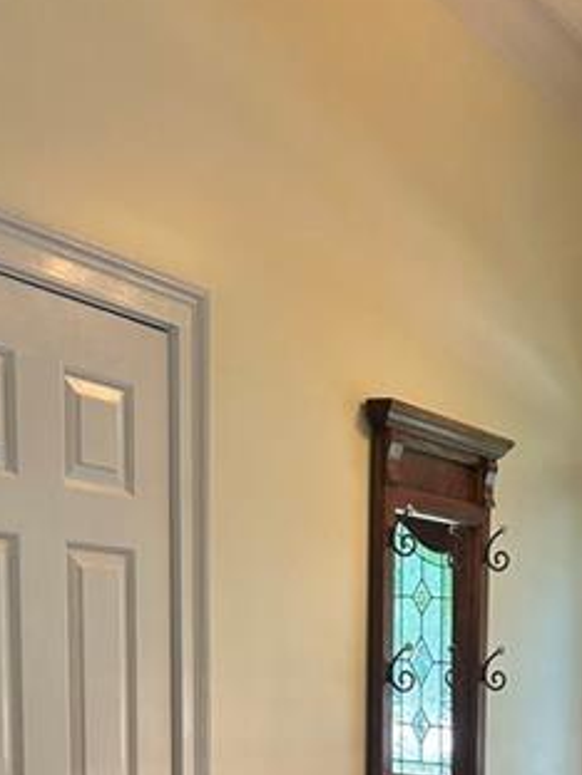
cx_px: 542
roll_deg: -2.9
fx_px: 1435
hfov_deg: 22.3
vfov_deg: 27.2
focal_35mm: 64
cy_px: 897
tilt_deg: -8.4
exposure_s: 1/60
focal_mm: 5.7
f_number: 1.5
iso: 80
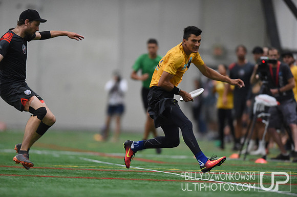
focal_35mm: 400
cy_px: 98
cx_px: 148
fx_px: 3295
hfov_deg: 5.2
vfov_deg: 3.4
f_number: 2.8
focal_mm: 400
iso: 10000
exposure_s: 1/500
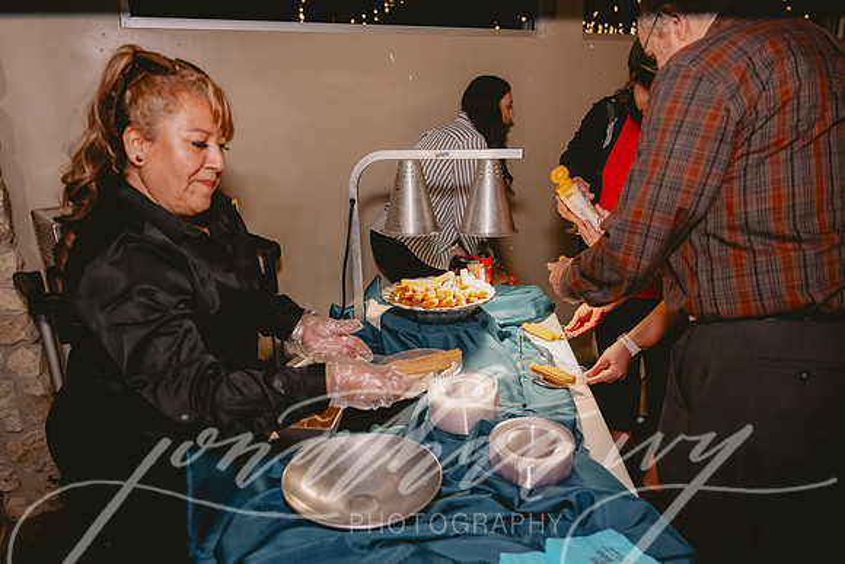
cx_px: 422
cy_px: 282
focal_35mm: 27
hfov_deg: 67.4
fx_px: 634
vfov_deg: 48.0
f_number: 2.8
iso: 3200
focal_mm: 27
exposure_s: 1/250
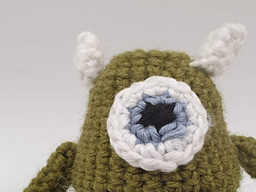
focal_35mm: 59
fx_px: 437
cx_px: 142
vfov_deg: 24.5
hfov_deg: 32.6
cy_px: 154
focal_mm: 4.3
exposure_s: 1/50
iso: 100
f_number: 2.4
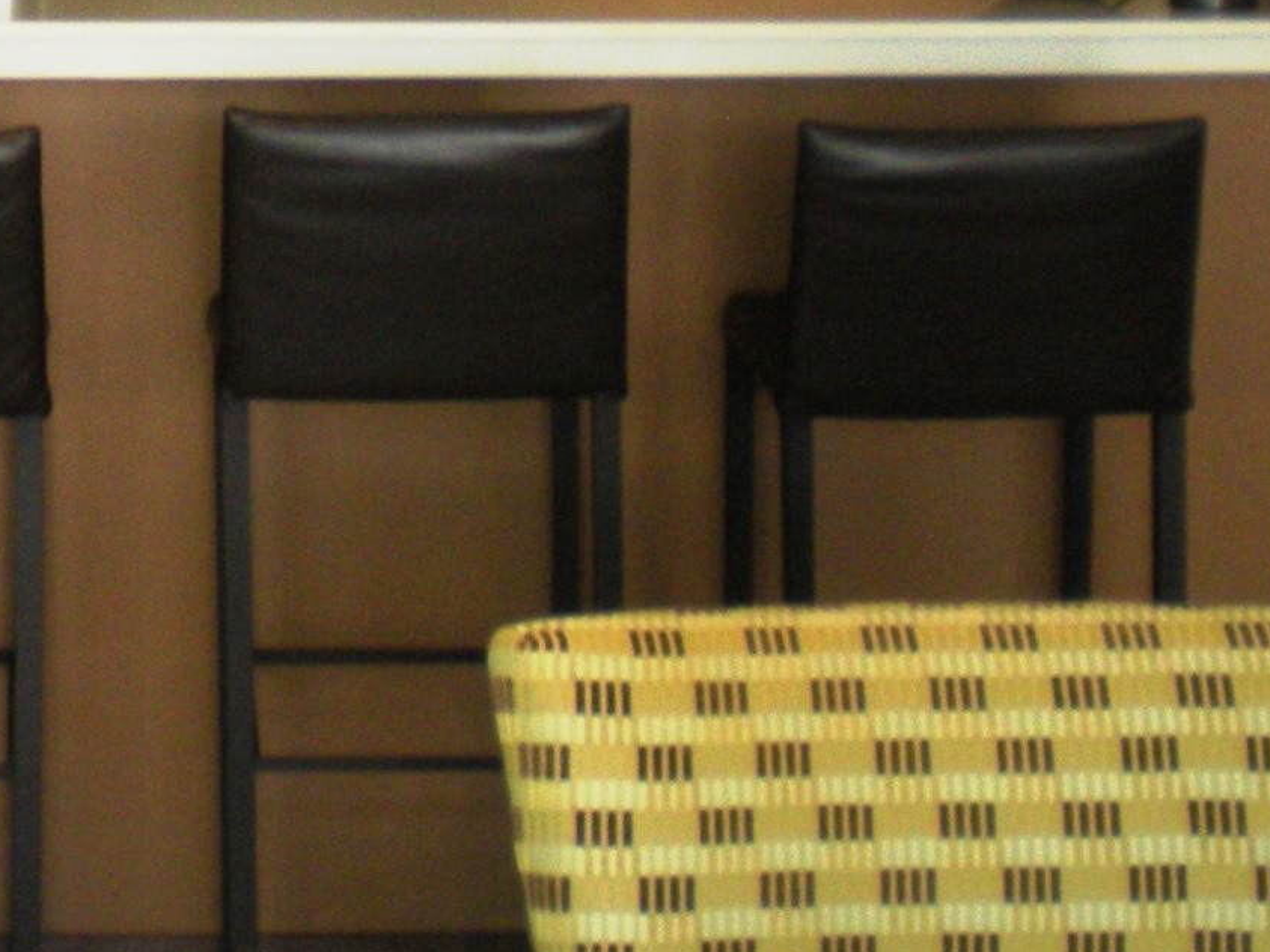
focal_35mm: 103
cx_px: -8
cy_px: -247
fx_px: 3778
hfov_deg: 18.6
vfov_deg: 13.9
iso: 200
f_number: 3.1
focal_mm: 6.3
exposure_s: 1/48.4
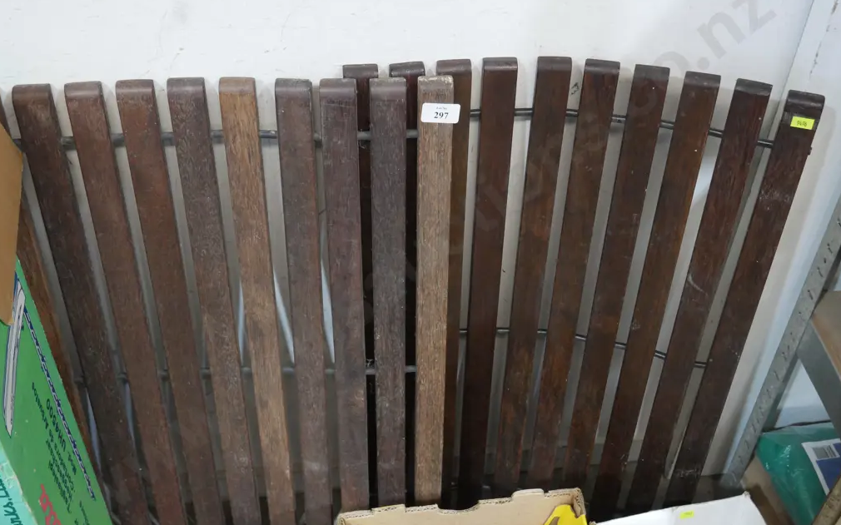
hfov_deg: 46.2
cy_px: 256
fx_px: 985
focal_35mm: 43
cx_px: 424
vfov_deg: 29.9
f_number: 4.5
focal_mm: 20
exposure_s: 1/60
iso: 1600
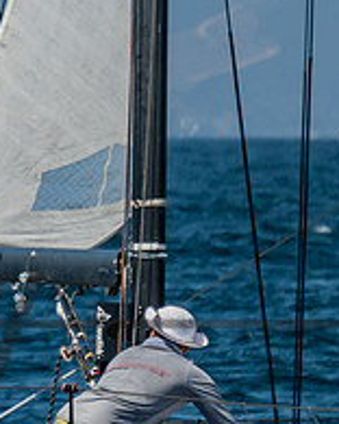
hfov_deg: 1.3
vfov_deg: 1.7
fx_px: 14397
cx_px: -503
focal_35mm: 1148
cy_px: 220
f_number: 6.3
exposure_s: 1/400
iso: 160
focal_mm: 165
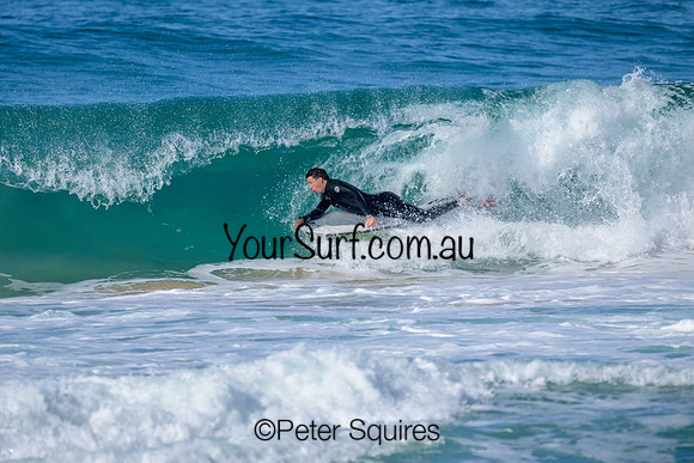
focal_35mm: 1099
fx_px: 21190
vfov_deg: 1.3
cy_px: 264
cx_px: 286
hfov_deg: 1.9
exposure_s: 1/2000
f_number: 6.3
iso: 200
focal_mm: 800
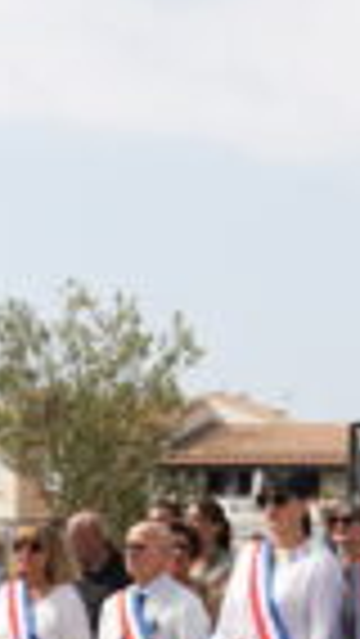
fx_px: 1576
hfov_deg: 12.9
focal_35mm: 93
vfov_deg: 22.3
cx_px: 315
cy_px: 598
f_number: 5.6
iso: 100
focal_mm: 31
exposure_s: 1/500
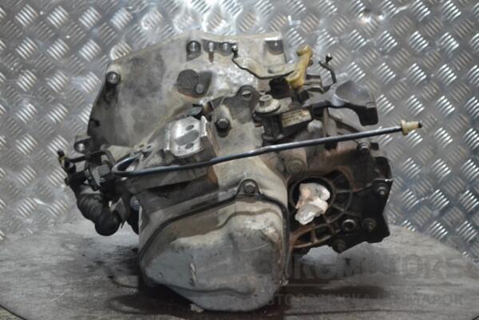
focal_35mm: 82
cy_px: 160
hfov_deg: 24.6
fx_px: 1098
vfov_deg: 16.6
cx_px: 240
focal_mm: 55
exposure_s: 1/30
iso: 3200
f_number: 5.6
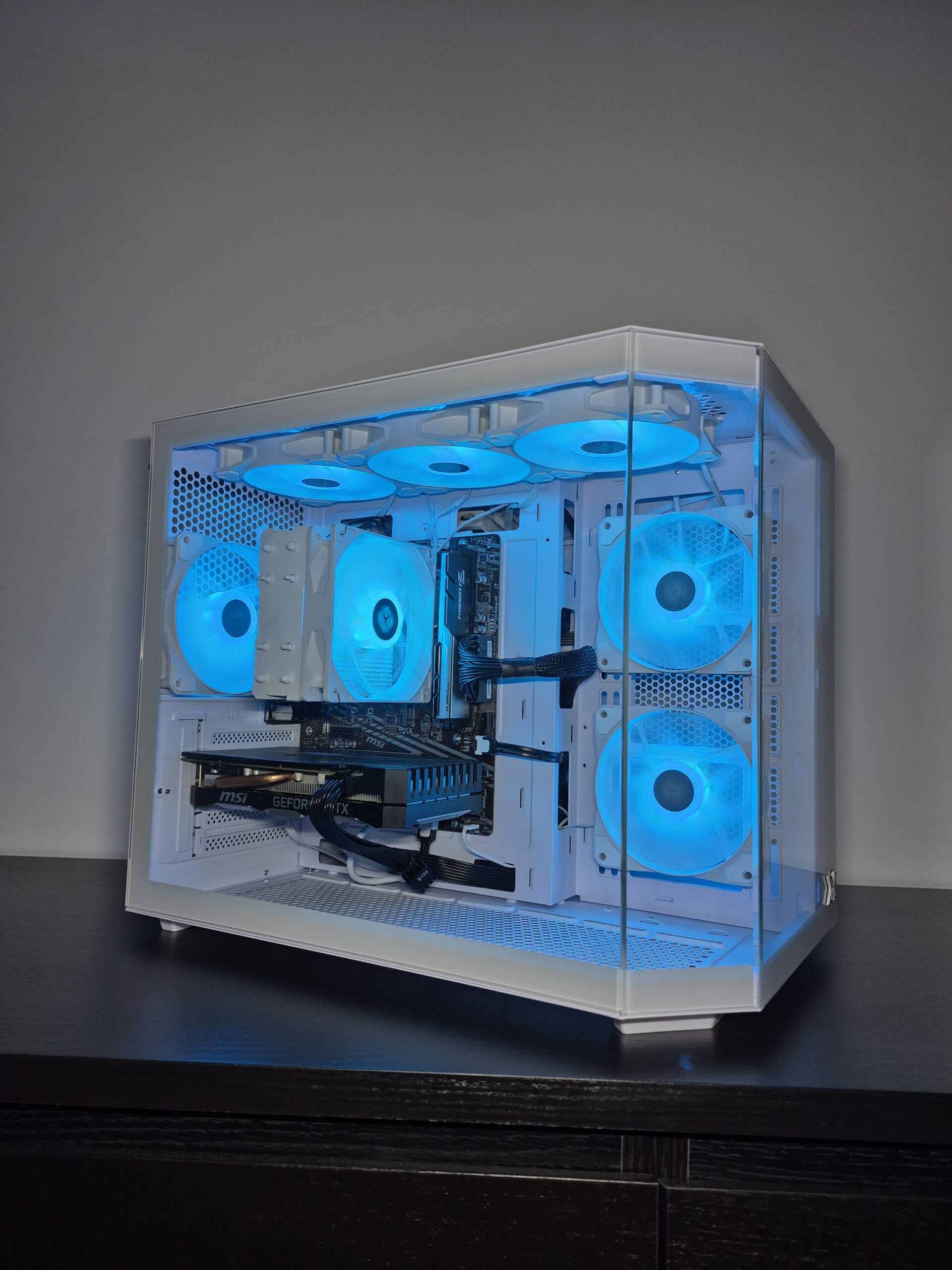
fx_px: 843
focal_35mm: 23
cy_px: 635
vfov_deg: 73.9
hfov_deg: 58.9
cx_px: 476
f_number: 1.8
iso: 64
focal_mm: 5.4
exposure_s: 1/55
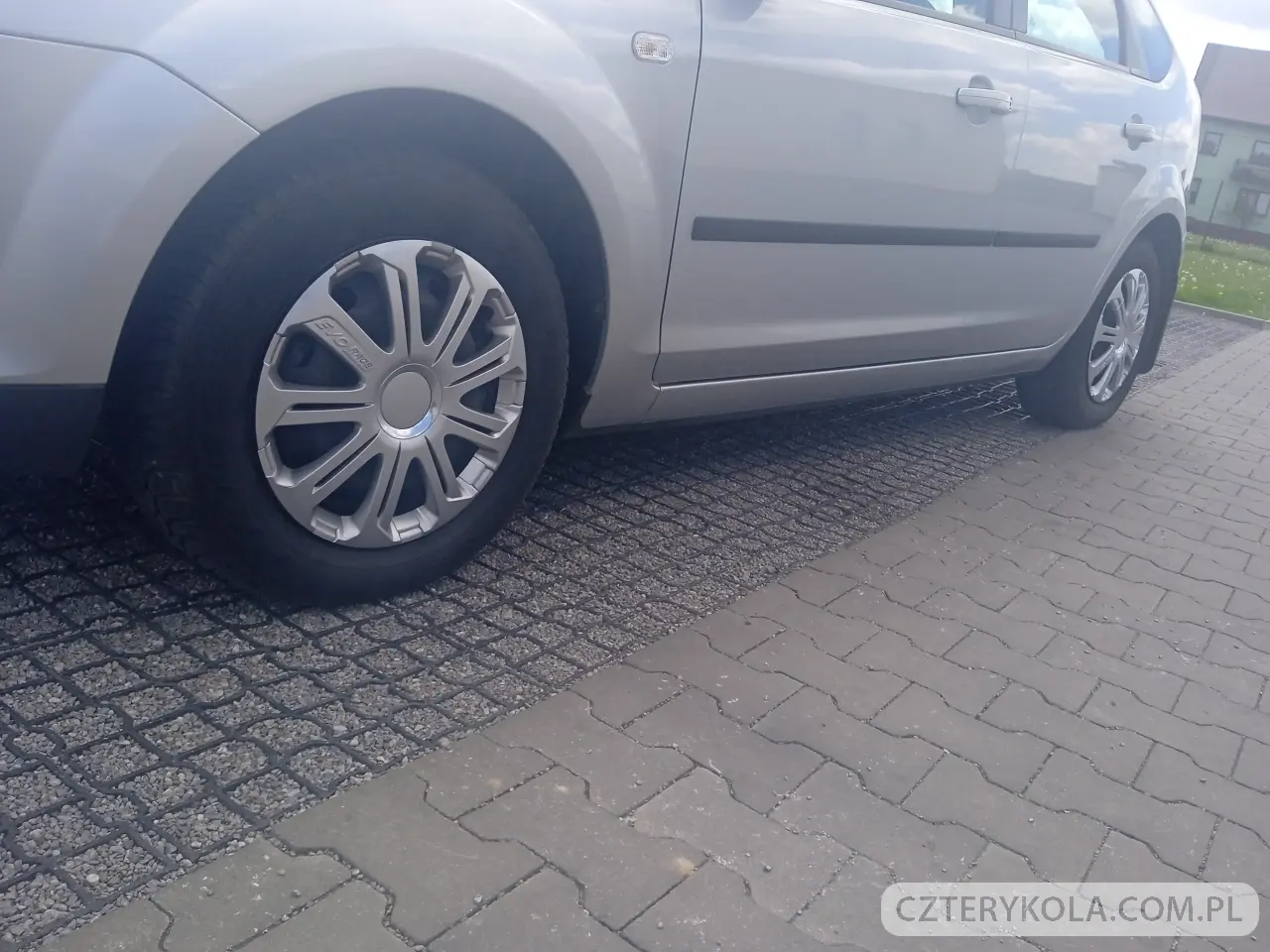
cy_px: 476
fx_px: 1027
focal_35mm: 28
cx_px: 635
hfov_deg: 63.4
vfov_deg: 49.7
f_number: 2.2
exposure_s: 1/420
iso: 113
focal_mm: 3.43
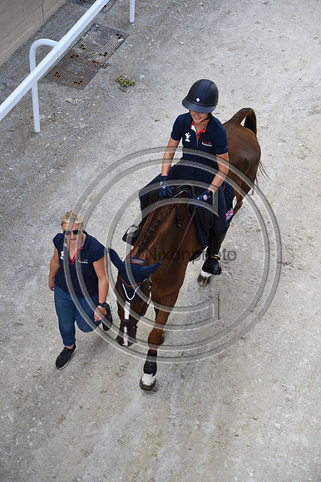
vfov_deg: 31.0
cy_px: 241
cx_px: 160
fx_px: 870
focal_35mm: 65
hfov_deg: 20.9
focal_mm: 65
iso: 720
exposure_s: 1/800
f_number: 4.5
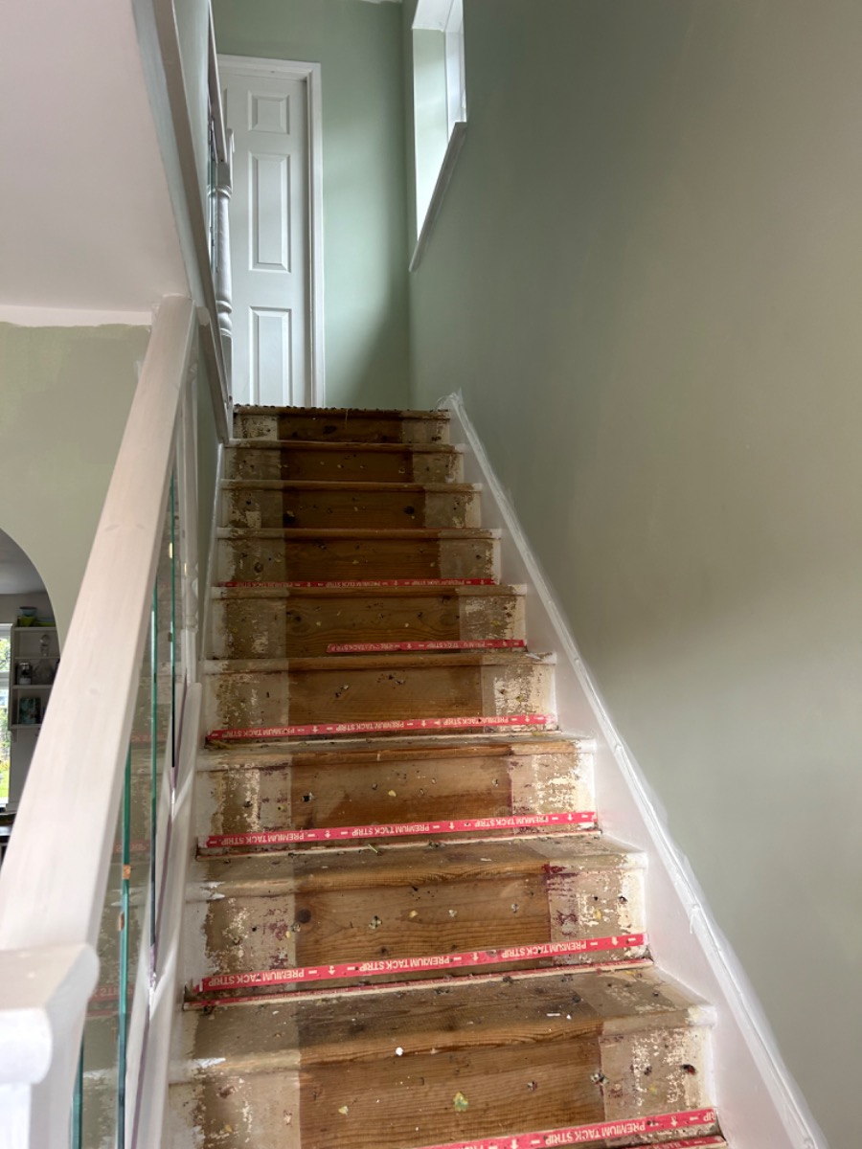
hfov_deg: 53.1
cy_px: 574
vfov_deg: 67.3
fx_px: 863
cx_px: 431
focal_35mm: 26
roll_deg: +2.5
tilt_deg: +8.1
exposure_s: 1/121
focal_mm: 5.7
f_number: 1.5
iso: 100
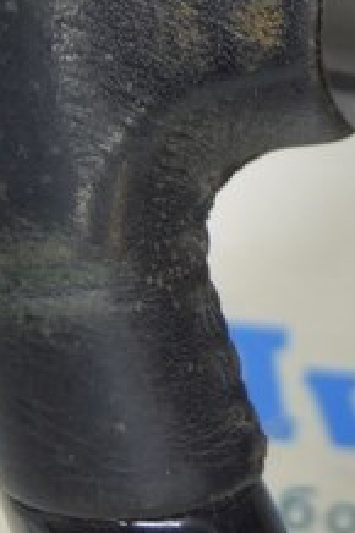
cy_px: -297
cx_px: 245
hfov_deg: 5.1
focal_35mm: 268
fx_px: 3970
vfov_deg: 7.5
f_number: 5.6
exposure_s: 1/15
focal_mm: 38
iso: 400
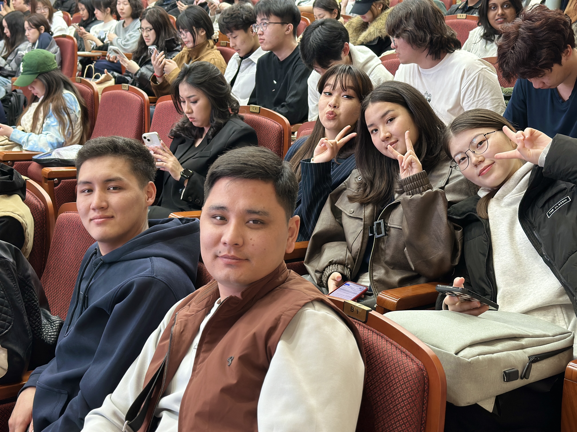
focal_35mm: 48
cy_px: 216
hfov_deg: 39.7
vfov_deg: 30.3
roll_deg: +0.2
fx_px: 800
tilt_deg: -13.0
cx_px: 288
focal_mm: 6.86
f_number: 1.78
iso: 200
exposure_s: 1/60
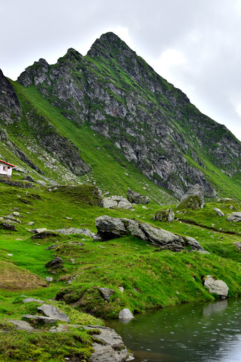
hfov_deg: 25.7
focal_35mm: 52
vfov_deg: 37.9
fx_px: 528
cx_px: 120
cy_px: 181
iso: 400
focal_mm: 35
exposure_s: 1/200
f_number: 10
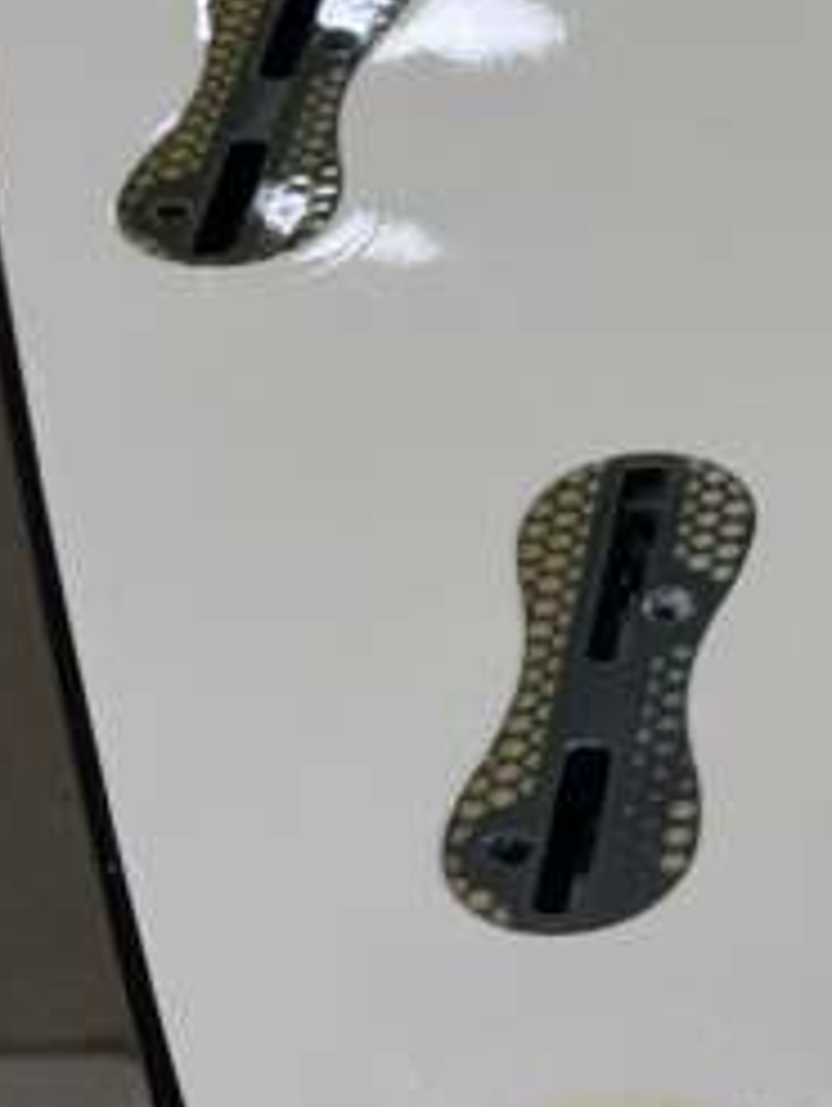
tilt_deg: -29.9
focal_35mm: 156
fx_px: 4991
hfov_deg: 9.3
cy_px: 261
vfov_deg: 12.6
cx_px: 1219
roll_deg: +0.8
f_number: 1.78
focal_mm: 6.76
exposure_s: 1/256
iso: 64
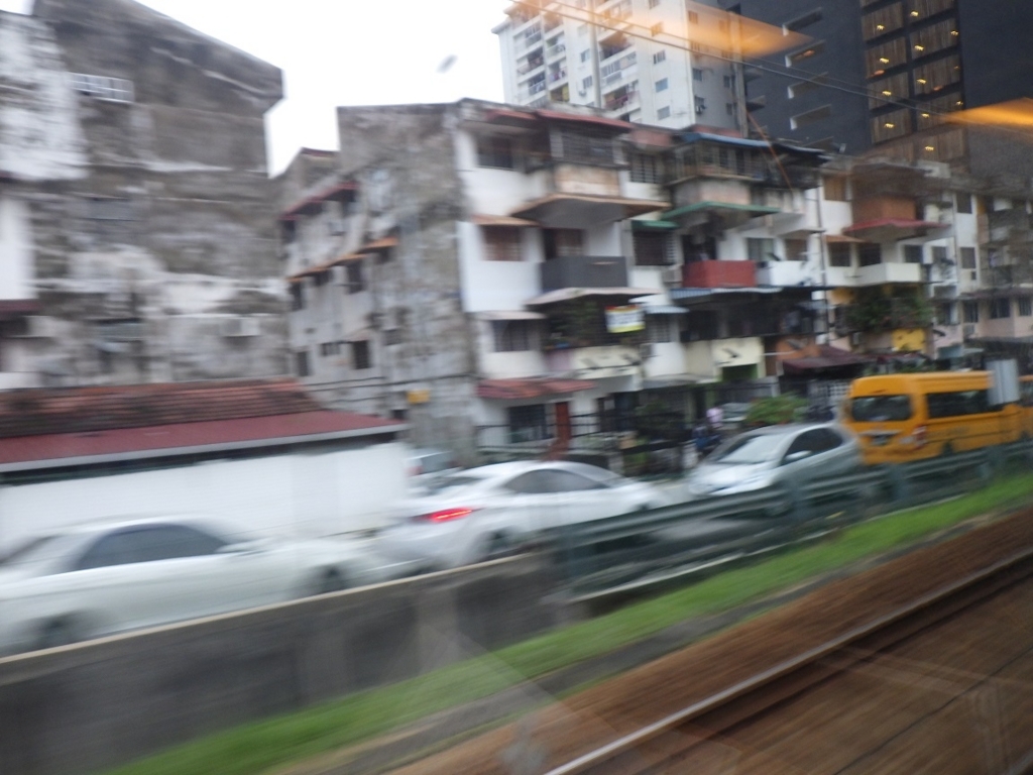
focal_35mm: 28
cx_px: 516
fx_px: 836
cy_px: 388
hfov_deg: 63.4
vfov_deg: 49.7
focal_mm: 5
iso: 160
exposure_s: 1/45
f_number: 3.5
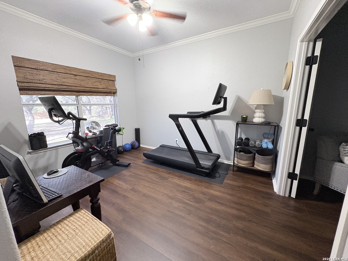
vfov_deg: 85.7
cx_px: 174
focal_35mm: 14
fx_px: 141
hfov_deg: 102.1
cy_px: 130
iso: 640
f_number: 2.2
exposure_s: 1/60
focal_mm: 2.22
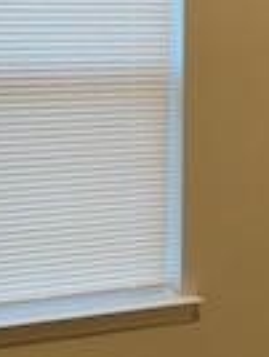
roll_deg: -0.9
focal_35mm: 124
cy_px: 163
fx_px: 1281
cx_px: 285
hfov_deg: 11.8
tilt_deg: -10.4
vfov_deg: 15.9
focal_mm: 4.25
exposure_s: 1/60
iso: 125
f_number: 1.8
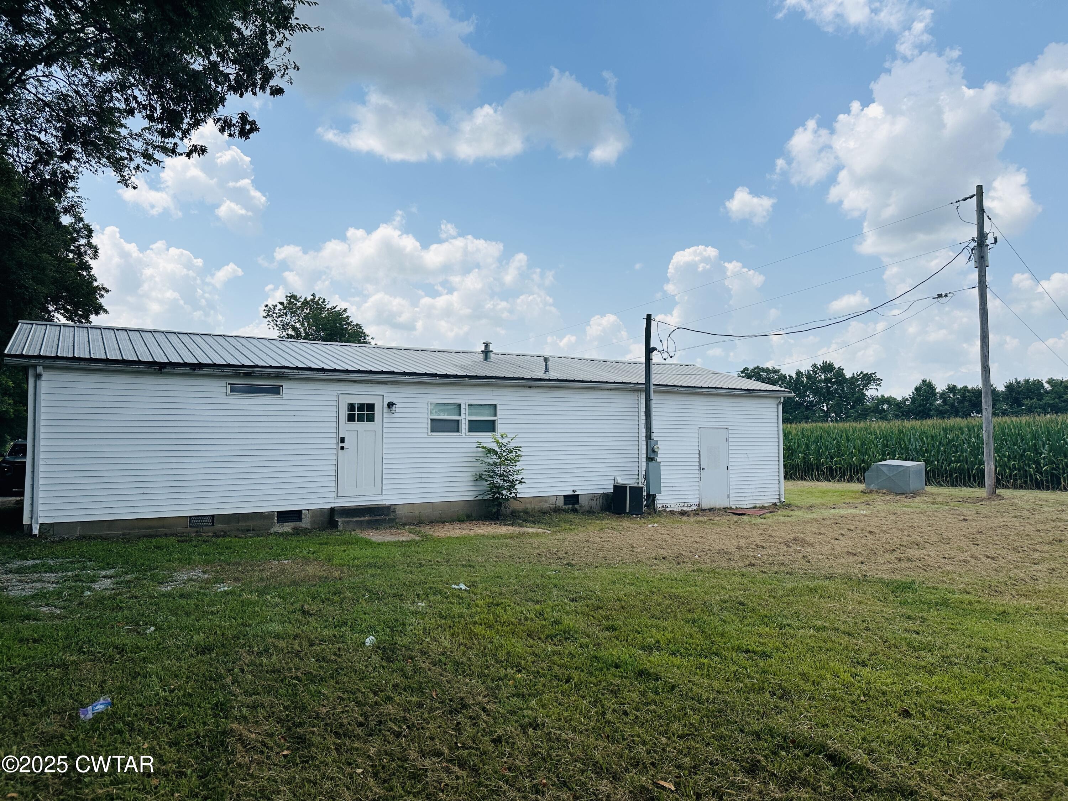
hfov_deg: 71.6
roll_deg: +0.1
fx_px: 740
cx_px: 534
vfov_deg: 56.8
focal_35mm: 24
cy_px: 400
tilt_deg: +3.5
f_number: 1.78
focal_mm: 6.86
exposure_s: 1/5848
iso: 80
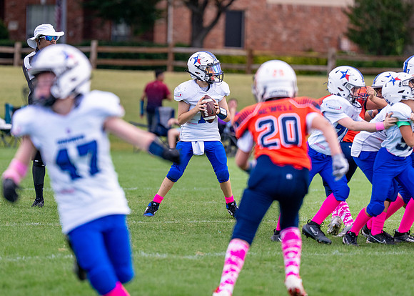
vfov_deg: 4.0
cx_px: 192
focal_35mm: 361
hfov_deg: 5.6
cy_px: 90
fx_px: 4240
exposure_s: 1/3200
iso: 500
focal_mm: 200
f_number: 2.8
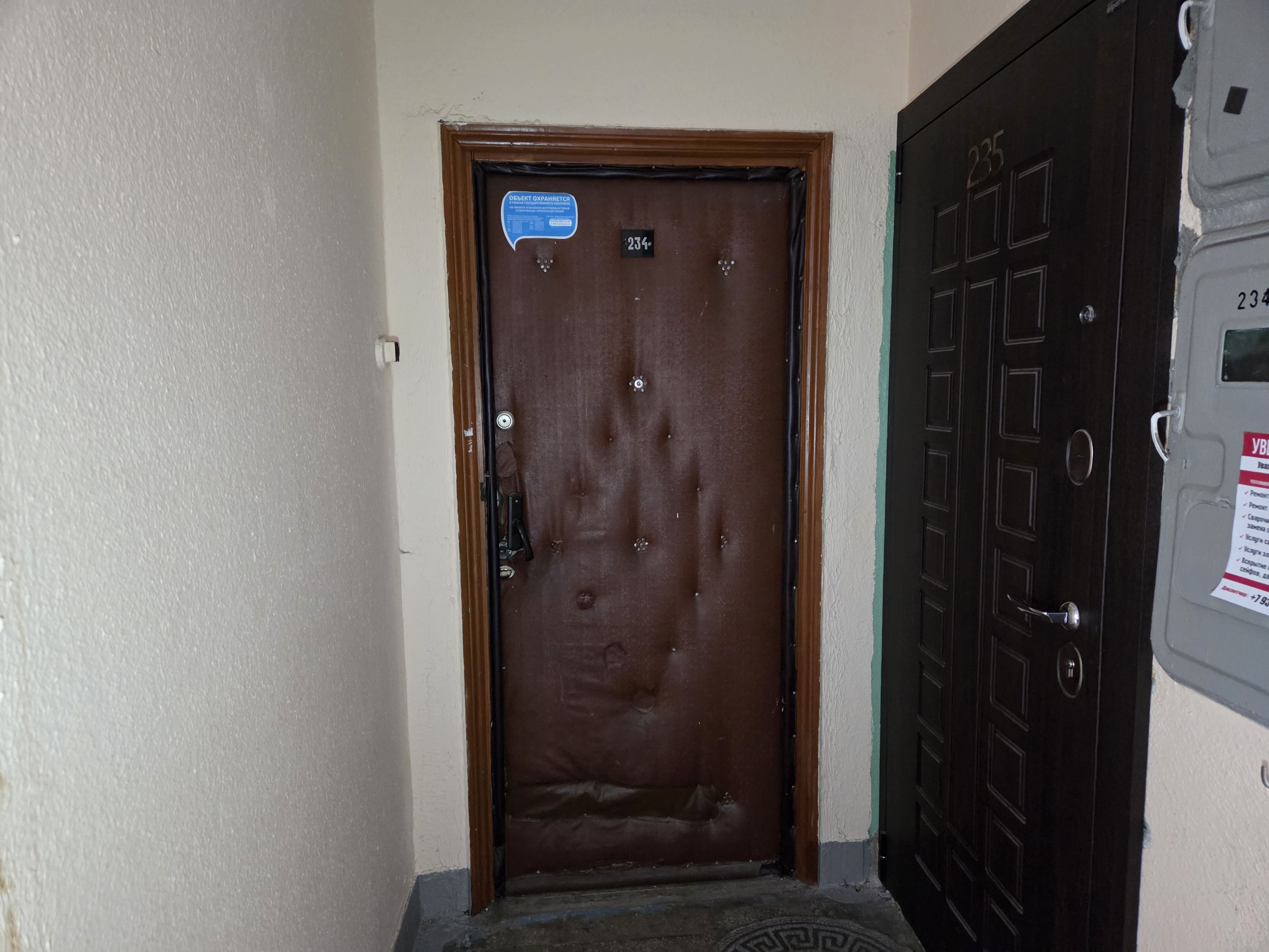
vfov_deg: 58.9
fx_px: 843
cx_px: 634
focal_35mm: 23
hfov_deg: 73.9
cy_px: 476
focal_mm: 5.4
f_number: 1.8
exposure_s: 1/50
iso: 1600
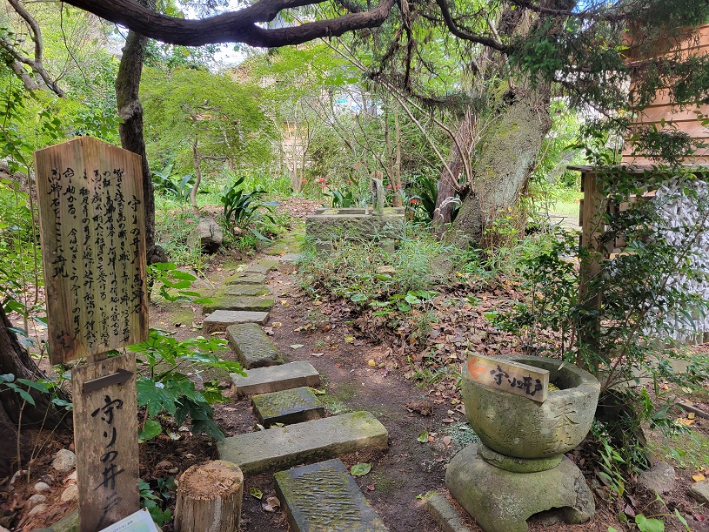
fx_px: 532
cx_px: 354
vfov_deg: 53.1
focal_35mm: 26
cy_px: 266
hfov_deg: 67.3
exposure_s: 1/100
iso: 64
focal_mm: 5.4
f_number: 1.8
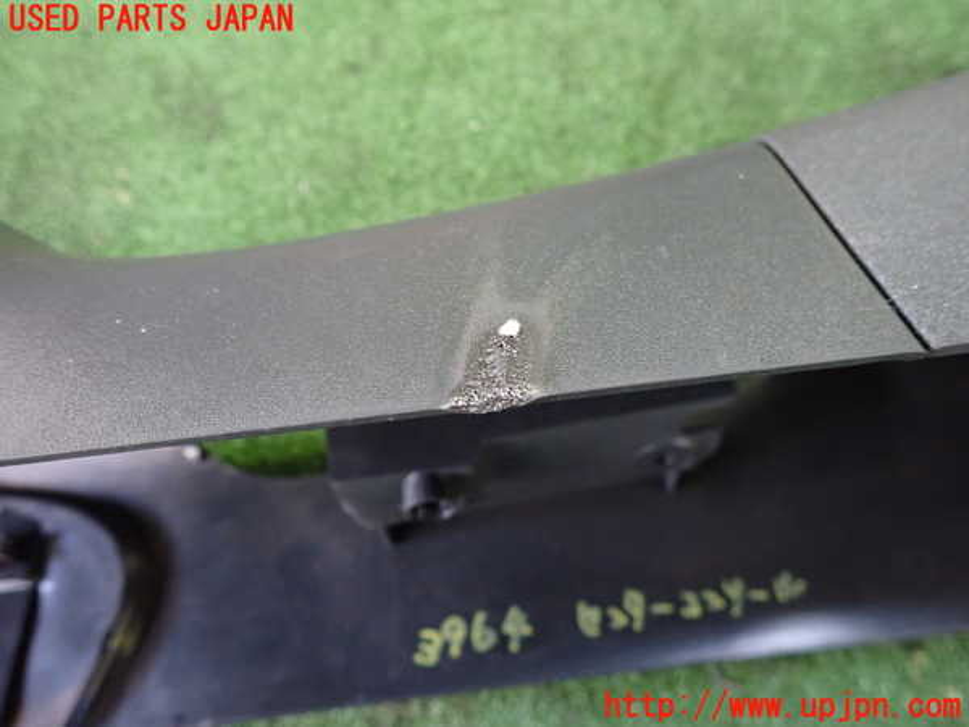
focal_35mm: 25
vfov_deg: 54.9
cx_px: 484
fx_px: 700
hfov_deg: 69.4
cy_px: 364
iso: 640
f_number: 2
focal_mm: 4.5
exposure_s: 1/30
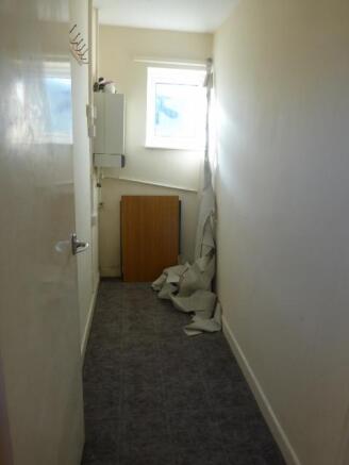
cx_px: 174
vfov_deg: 71.6
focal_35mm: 24
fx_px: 322
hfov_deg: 56.8
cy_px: 232
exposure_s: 1/60
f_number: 3.3
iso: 160
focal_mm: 4.3
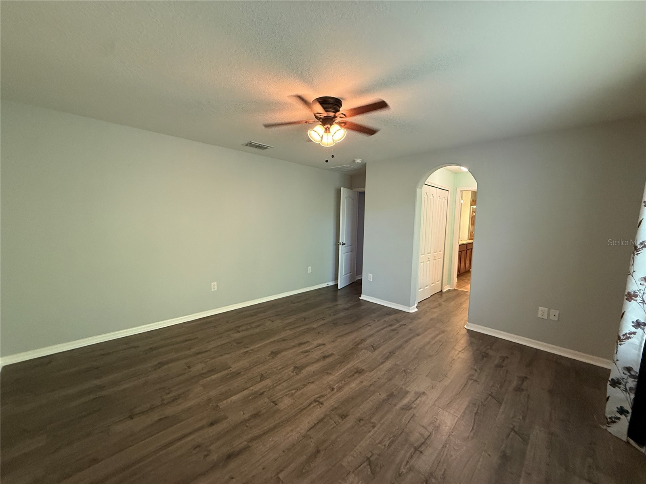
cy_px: 242
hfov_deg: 102.1
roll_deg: -1.3
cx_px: 323
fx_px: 261
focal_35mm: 14
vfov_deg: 85.7
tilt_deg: -4.5
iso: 320
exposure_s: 1/60
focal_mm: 2.22
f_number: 2.2
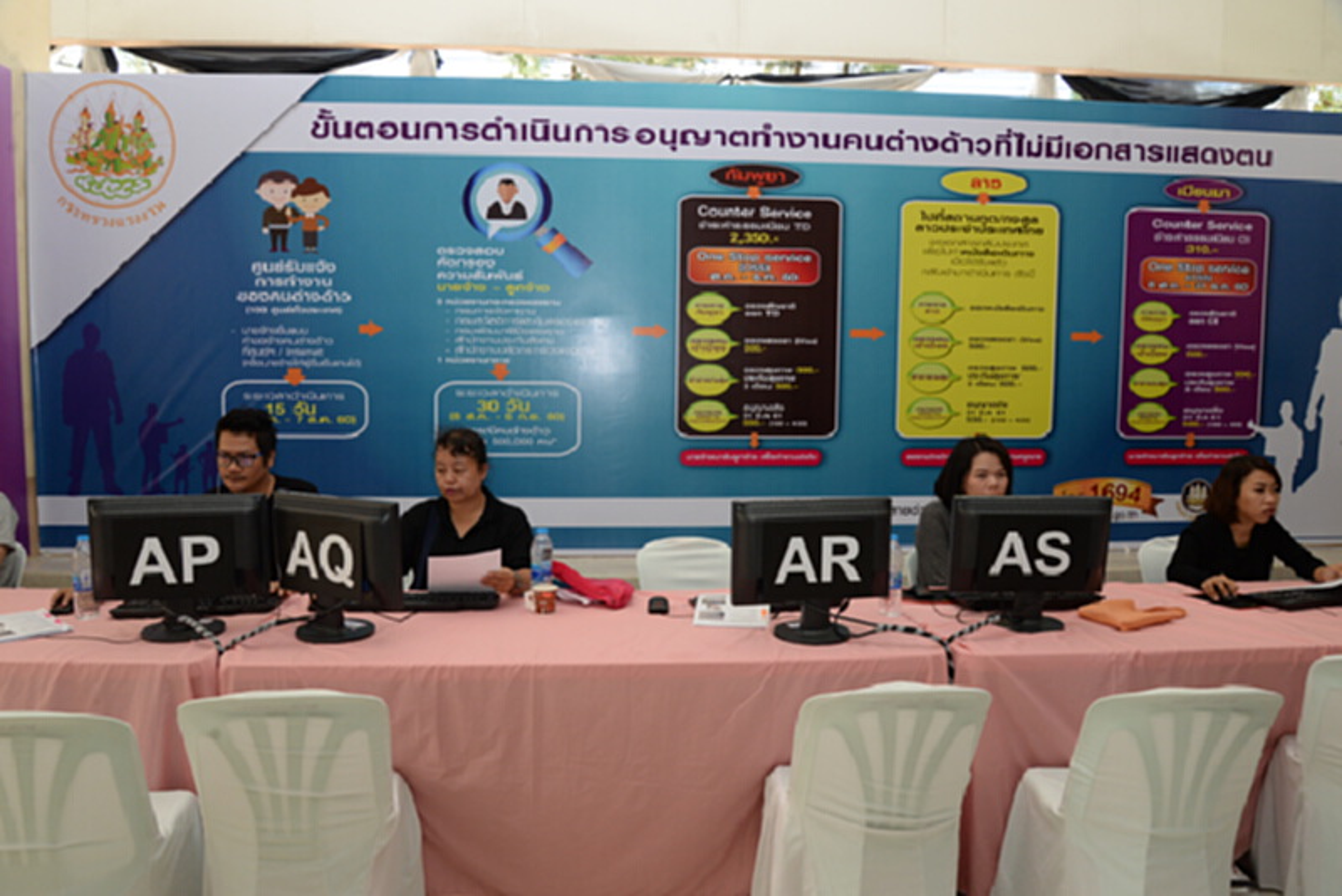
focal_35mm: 24
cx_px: 671
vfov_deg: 53.2
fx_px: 895
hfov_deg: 73.7
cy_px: 448
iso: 1600
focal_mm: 24
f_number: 7.1
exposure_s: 1/200
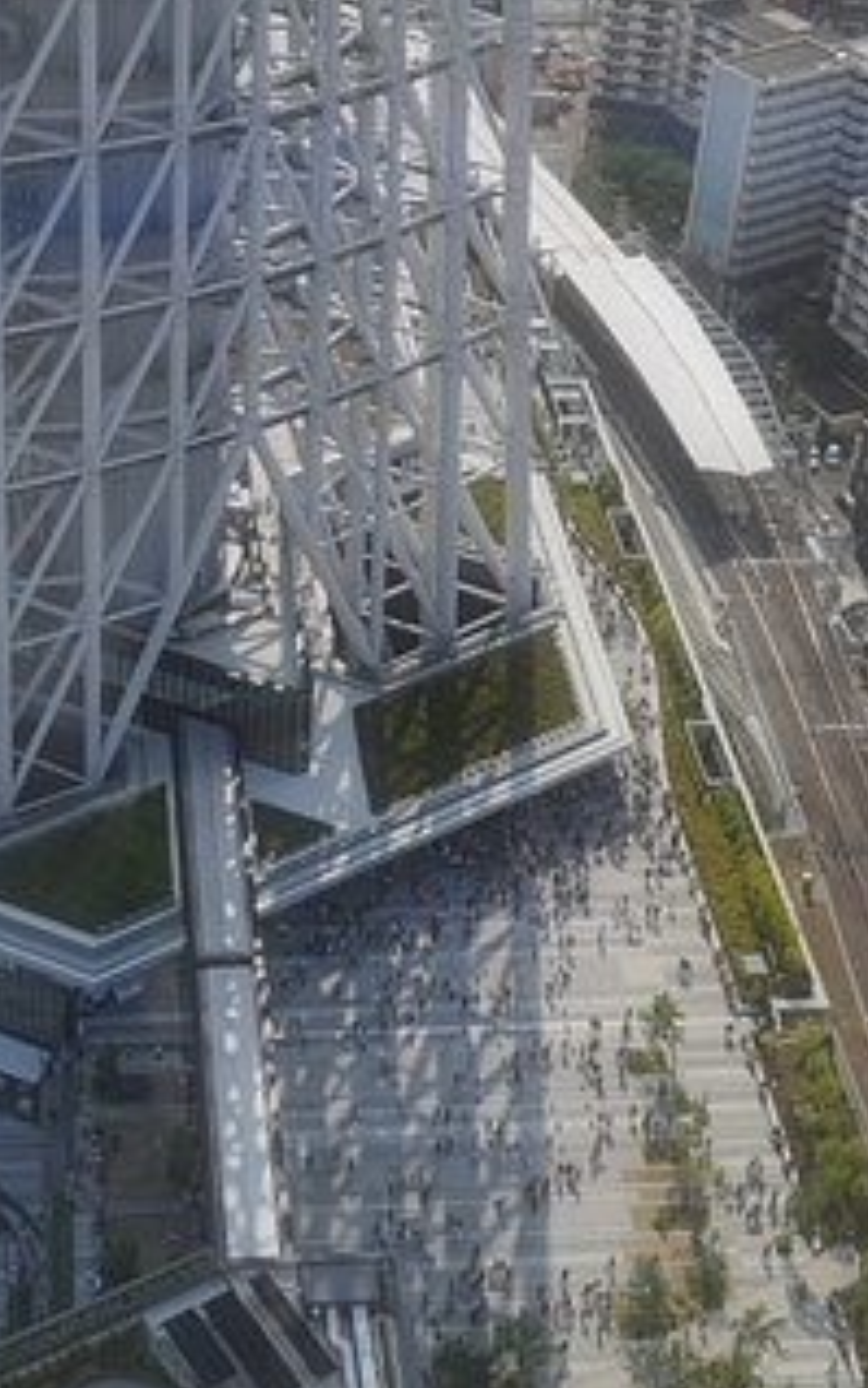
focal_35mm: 59
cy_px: 716
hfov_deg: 21.9
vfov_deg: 34.5
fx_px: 2231
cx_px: 266
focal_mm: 24
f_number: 9
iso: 200
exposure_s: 1/320
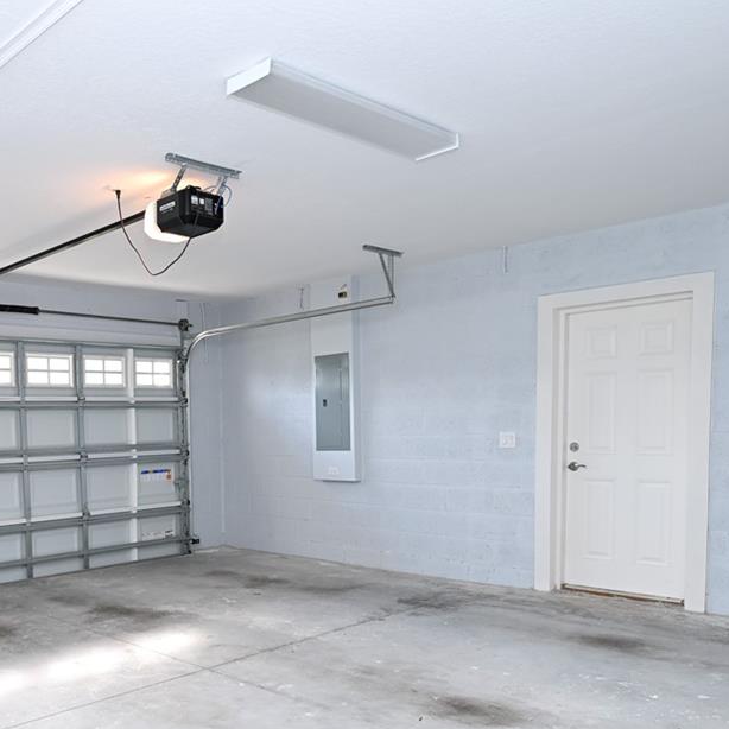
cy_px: 480
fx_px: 739
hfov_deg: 49.6
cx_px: 152
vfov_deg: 51.7
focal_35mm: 31
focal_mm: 14
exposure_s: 1/60
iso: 320
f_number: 4
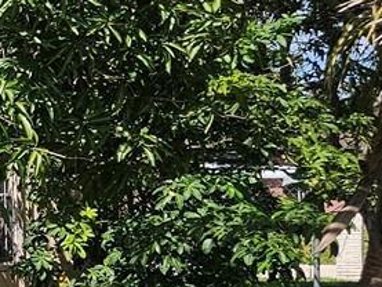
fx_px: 1468
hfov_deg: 11.7
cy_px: 152
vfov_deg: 11.2
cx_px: -579
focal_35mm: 133
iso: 25
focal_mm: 5.4
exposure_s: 1/1476
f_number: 1.8
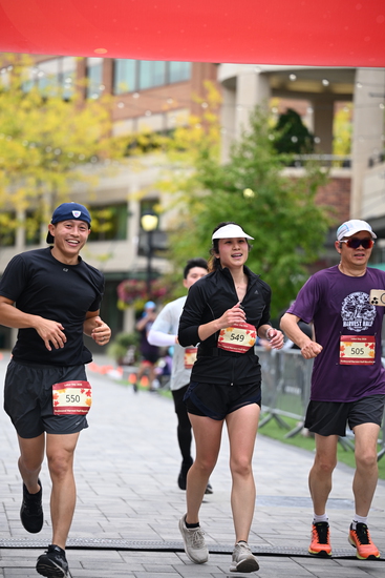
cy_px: 289
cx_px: 192
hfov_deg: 11.9
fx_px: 1843
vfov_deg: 17.8
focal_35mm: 115
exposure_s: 1/2500
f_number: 2.8
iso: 640
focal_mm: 115
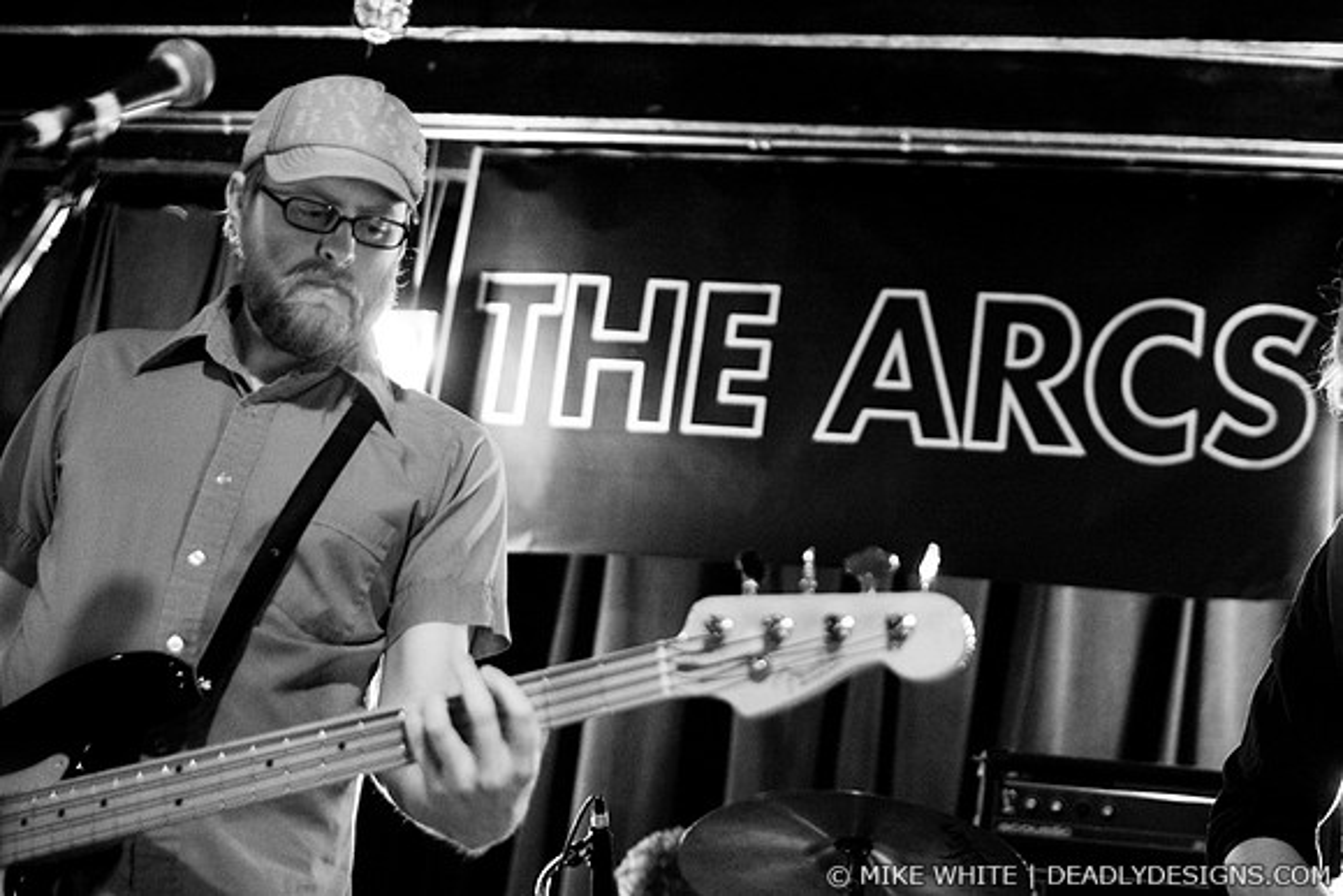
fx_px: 1679
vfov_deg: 29.9
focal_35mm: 45
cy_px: 448
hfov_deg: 43.6
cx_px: 672
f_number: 1.8
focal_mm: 30
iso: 1000
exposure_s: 1/80
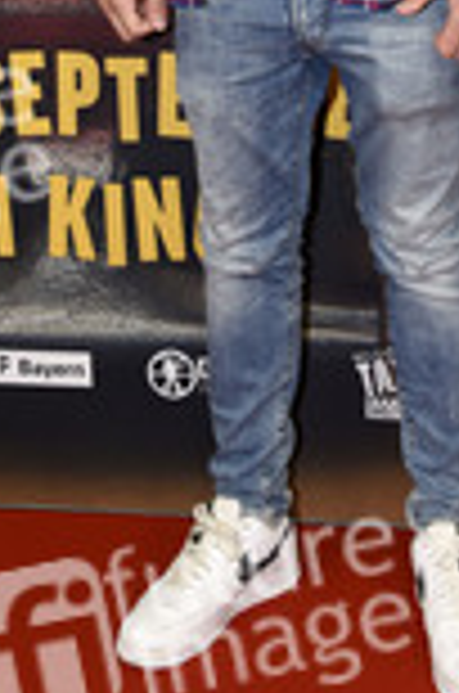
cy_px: -50
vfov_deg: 21.4
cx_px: 310
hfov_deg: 14.9
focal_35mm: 91
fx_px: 1748
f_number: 6.3
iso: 800
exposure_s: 1/125
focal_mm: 35
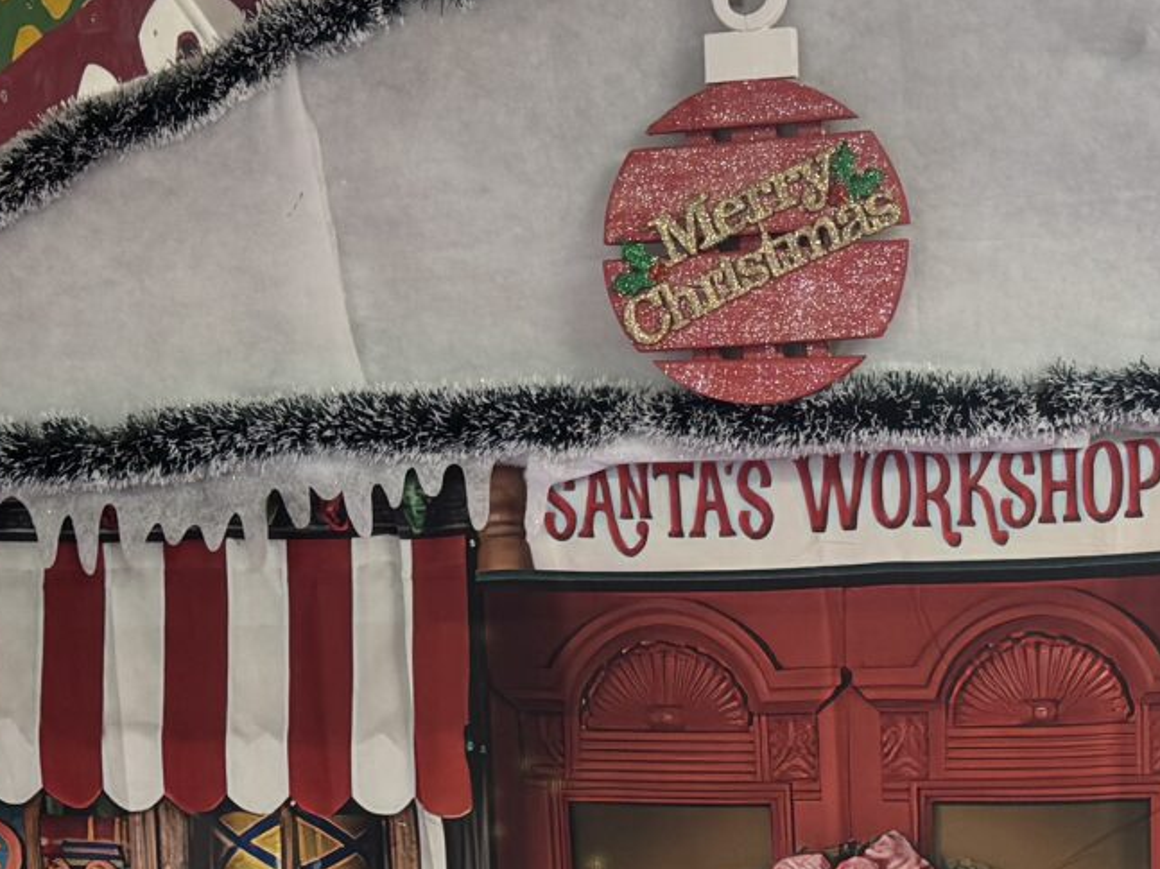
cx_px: 633
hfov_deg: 20.6
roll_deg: +3.4
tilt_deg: -10.3
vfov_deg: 15.0
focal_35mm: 95
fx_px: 3183
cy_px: 1055
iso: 160
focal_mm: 6.76
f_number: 1.78
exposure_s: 1/42
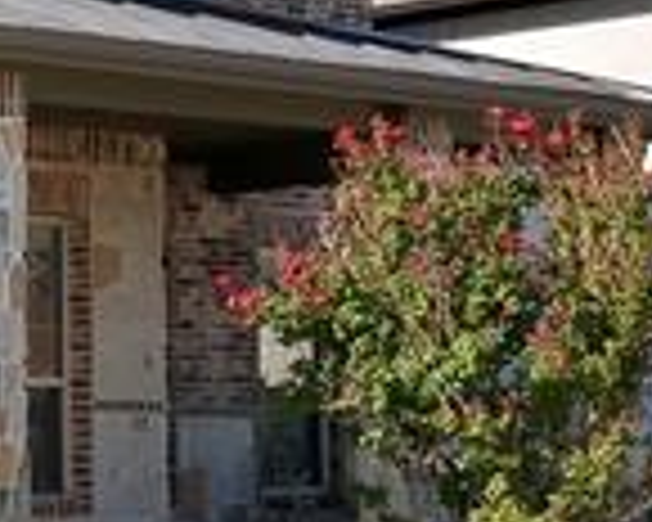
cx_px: -580
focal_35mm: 139
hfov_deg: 12.5
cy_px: 387
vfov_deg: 11.1
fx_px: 2682
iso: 640
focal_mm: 21
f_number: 22
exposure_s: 1/60
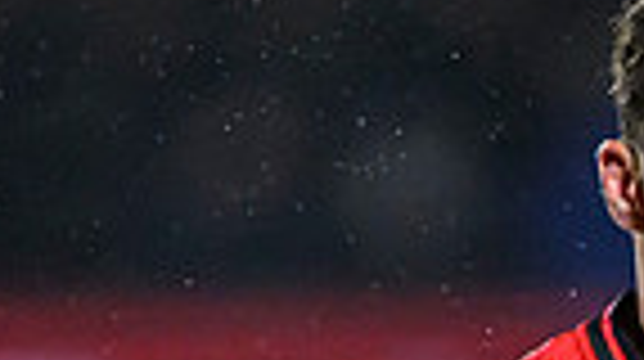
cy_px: 1022
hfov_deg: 0.8
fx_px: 46779
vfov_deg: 0.4
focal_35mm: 2743
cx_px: 801
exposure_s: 1/2500
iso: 5000
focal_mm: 400
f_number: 3.2
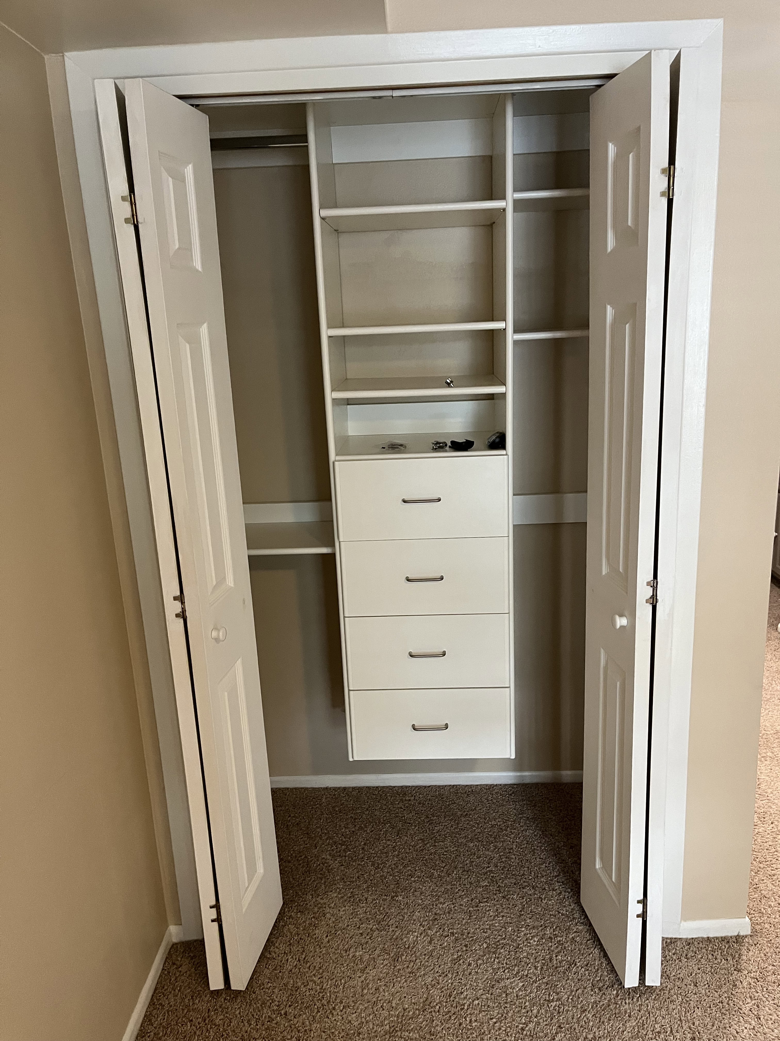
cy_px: 520
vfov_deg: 67.3
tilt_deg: -15.2
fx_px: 781
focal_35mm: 26
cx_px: 390
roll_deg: +2.8
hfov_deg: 53.1
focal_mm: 5.1
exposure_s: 1/60
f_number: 1.6
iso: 320
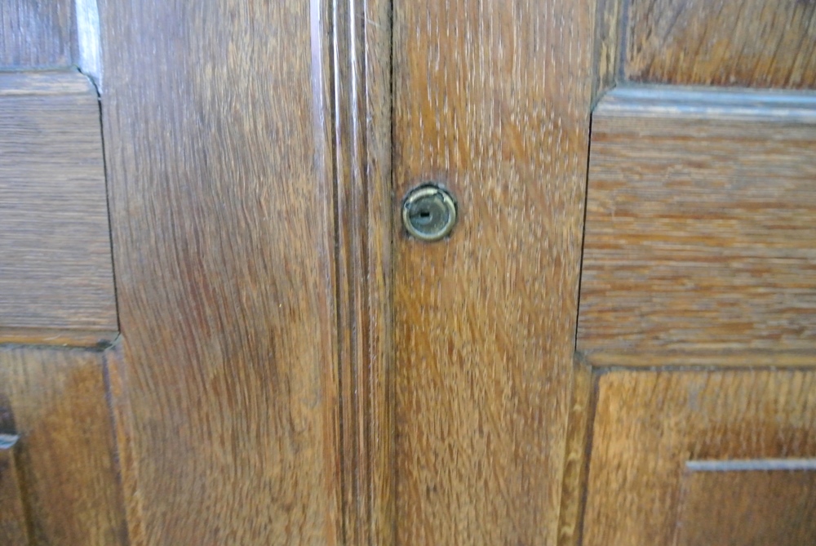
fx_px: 613
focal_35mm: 27
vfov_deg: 48.0
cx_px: 408
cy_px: 273
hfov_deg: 67.3
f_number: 3.5
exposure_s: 1/25
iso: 3200
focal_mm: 10
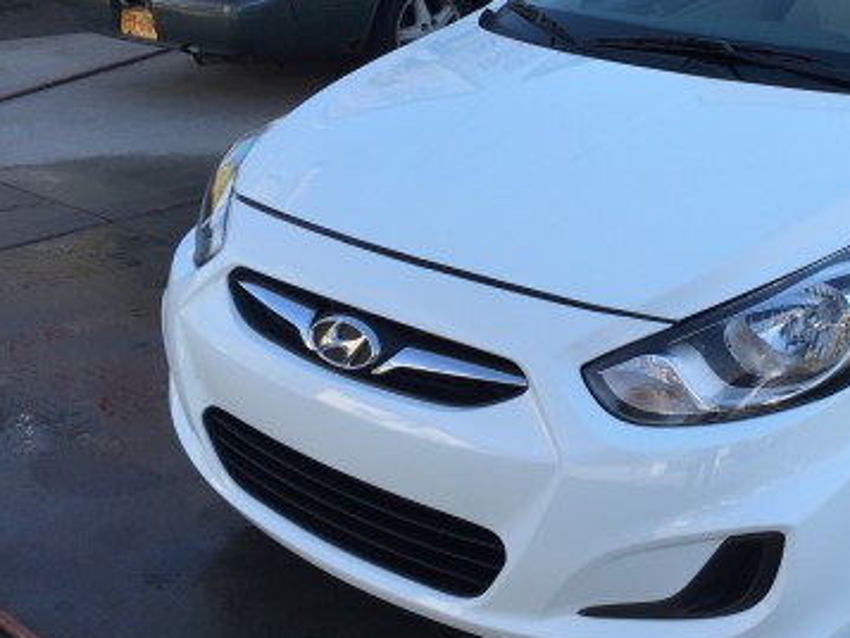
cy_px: 207
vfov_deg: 27.9
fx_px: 1277
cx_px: 760
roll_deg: -3.1
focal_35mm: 52
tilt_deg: -16.0
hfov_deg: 34.8
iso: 32
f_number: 2.2
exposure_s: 1/682
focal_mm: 4.15
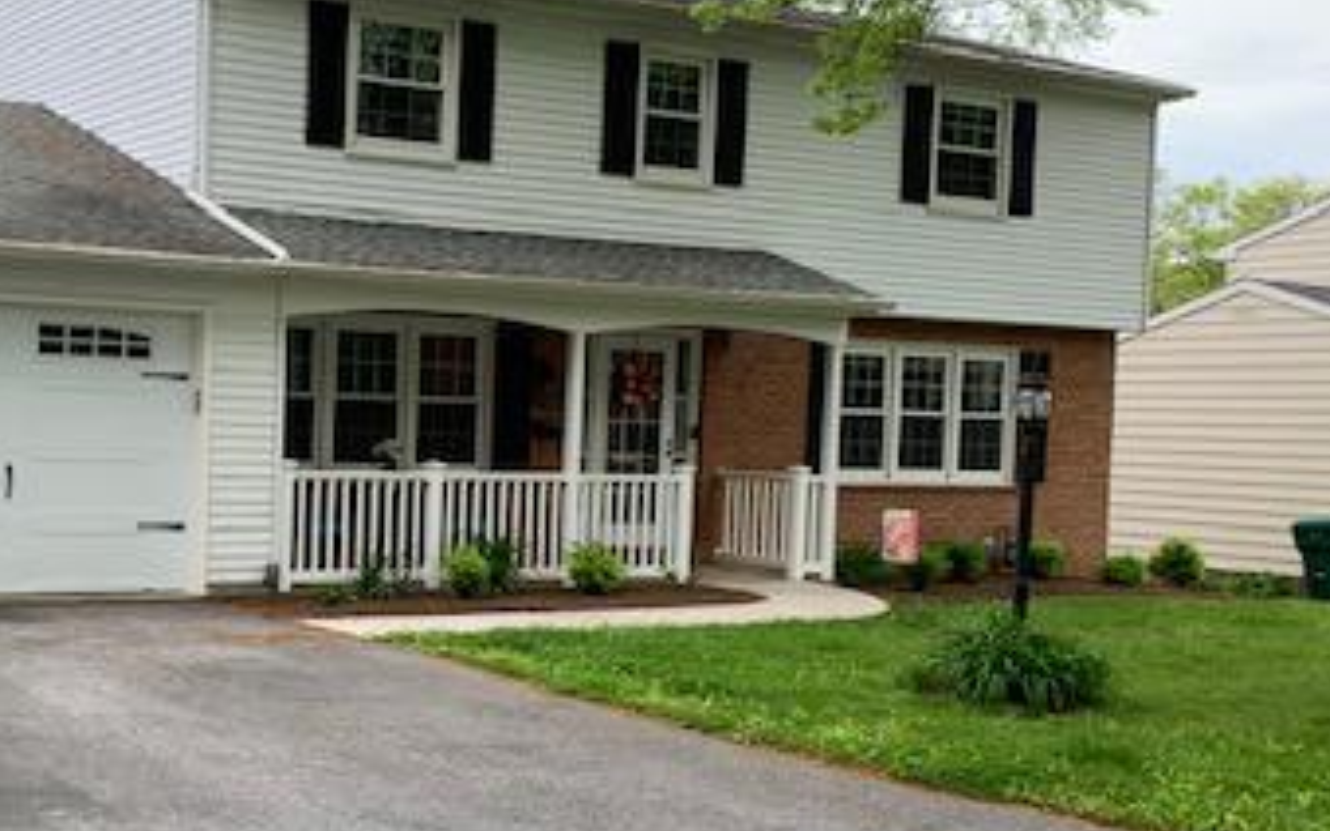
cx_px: 294
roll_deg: -1.7
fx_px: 1885
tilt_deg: -3.2
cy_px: 529
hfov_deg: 37.7
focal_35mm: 52
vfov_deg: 24.8
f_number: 1.8
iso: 25
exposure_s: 1/459
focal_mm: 4.25
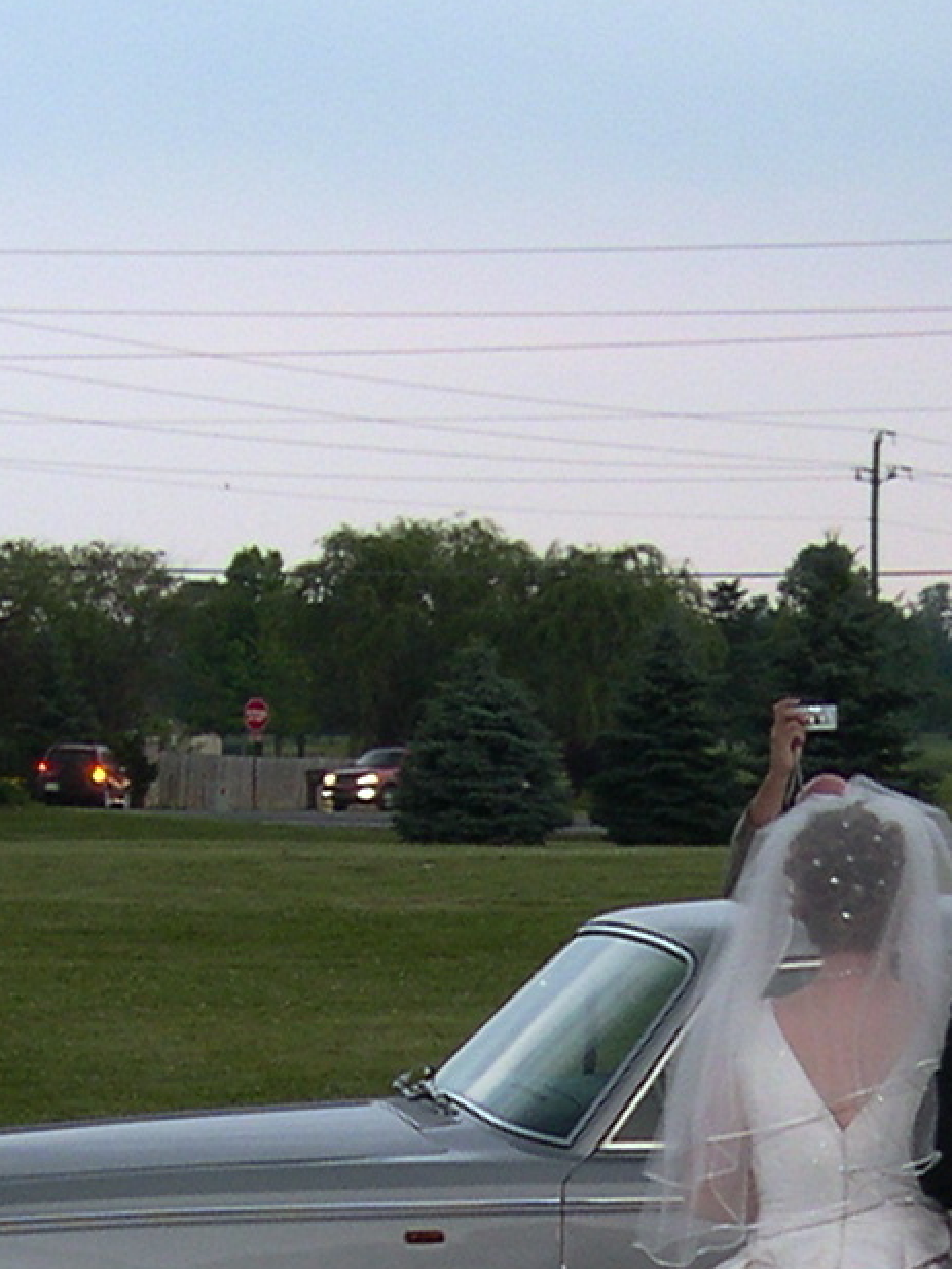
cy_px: 1489
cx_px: 859
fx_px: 5132
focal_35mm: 140
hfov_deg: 10.5
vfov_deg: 13.7
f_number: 2.8
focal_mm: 8
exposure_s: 1/30
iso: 100
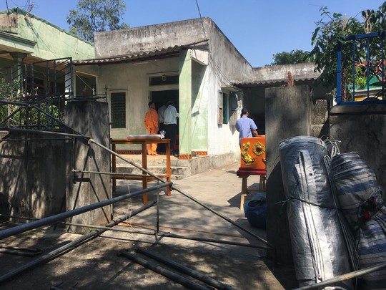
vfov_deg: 48.2
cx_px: 193
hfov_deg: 61.7
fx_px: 323
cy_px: 145
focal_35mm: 29
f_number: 2.2
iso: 25
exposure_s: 1/1026
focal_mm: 4.15
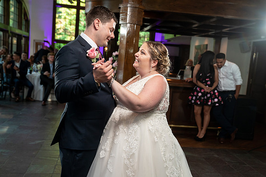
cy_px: 88
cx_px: 133
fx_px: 318
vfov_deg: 31.2
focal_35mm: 43
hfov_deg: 45.4
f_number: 4
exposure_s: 1/200
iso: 2000
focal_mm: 43
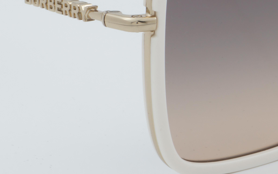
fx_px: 1601
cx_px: 250
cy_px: 9
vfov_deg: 6.2
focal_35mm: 211
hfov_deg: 9.9
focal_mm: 55
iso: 100
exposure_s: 1/4
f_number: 32
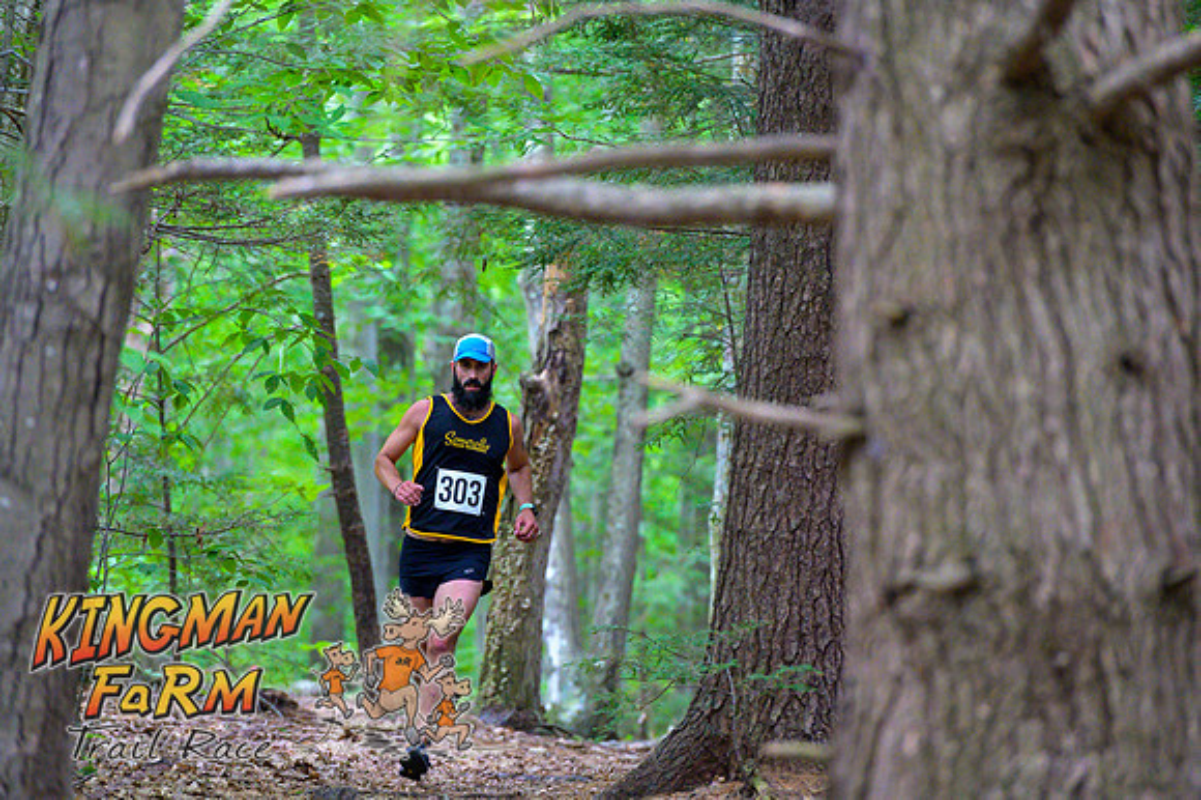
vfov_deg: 6.9
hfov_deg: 10.3
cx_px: 600
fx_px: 6668
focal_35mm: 200
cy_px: 400
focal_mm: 200
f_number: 4
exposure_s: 1/200
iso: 8000
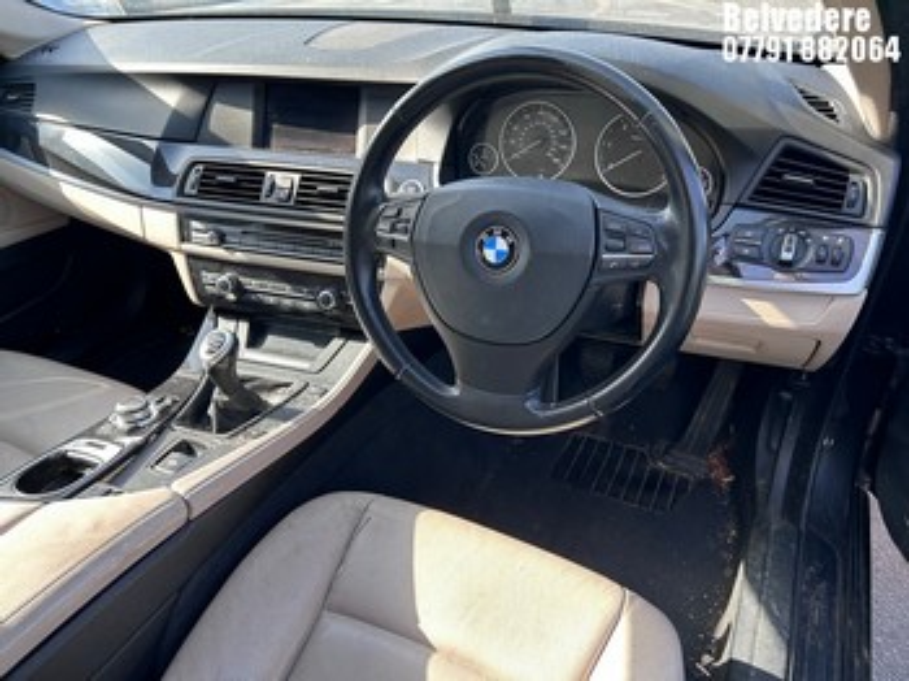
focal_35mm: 26
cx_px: 454
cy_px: 340
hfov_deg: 67.3
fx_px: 682
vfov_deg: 53.0
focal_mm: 5.7
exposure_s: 1/153
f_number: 1.5
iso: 40
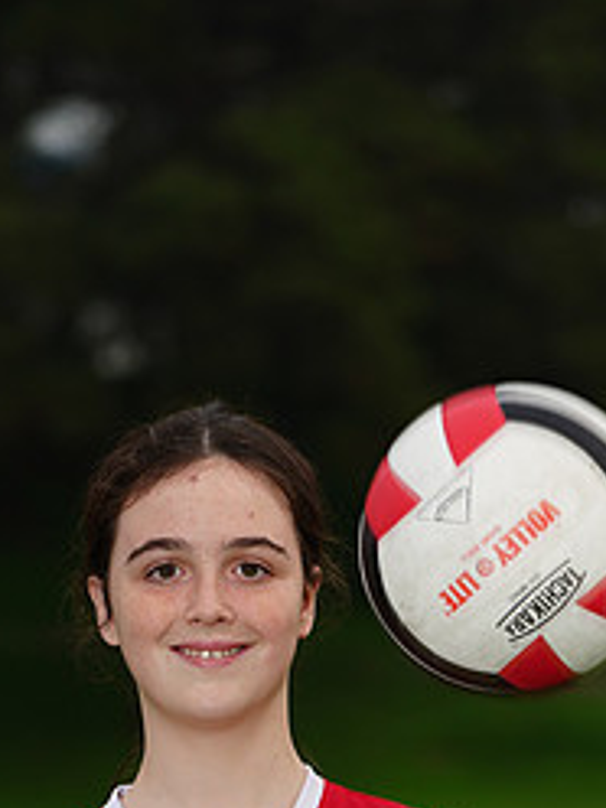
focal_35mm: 341
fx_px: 7960
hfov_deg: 4.4
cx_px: 222
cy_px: 912
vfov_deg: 5.8
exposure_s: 1/250
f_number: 5
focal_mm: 152
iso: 200
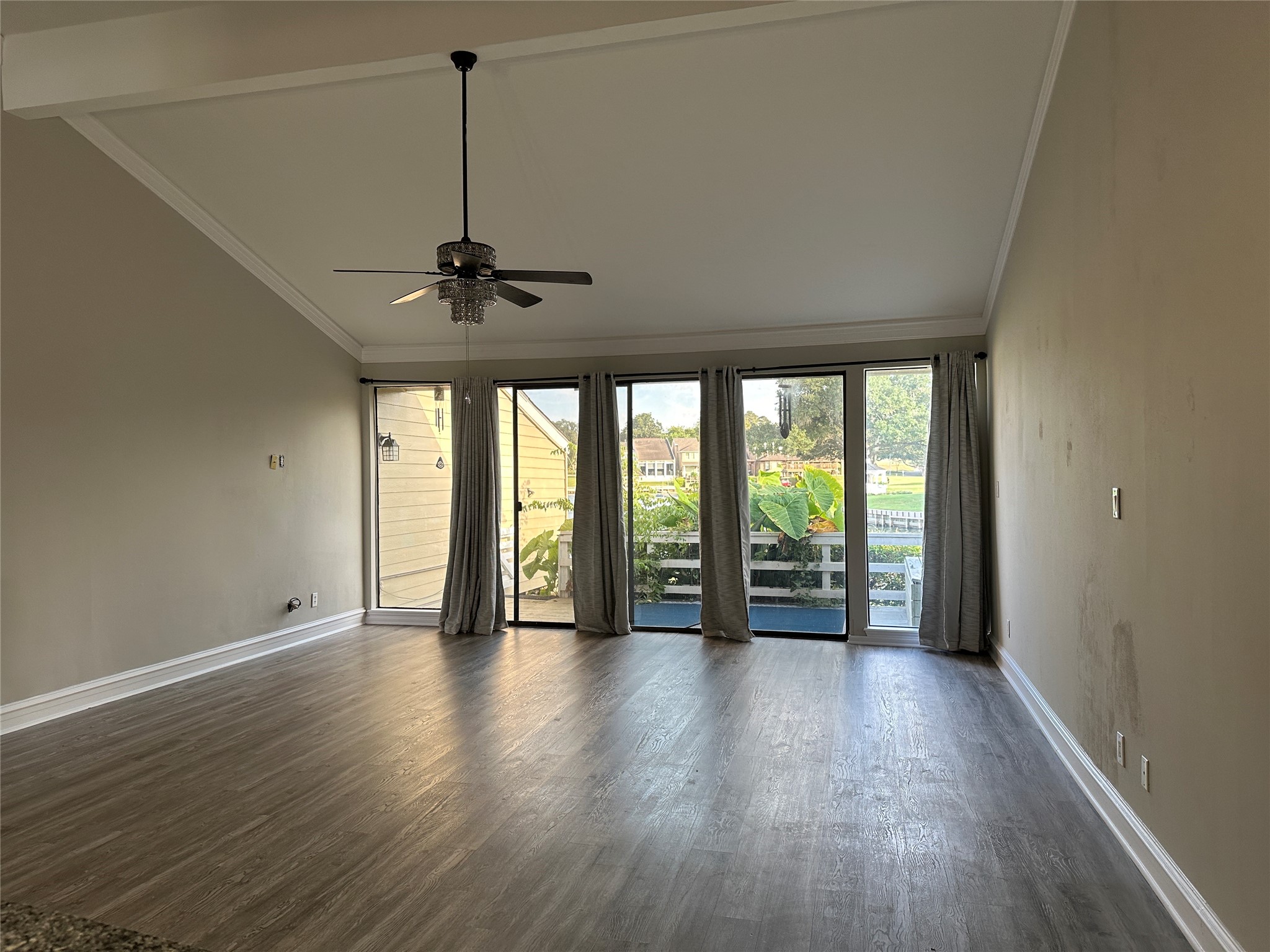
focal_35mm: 24
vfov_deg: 56.8
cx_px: 635
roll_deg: +0.7
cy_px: 476
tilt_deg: +0.3
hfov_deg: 71.6
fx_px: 881
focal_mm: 6.86
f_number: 1.78
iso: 160
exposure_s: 1/120
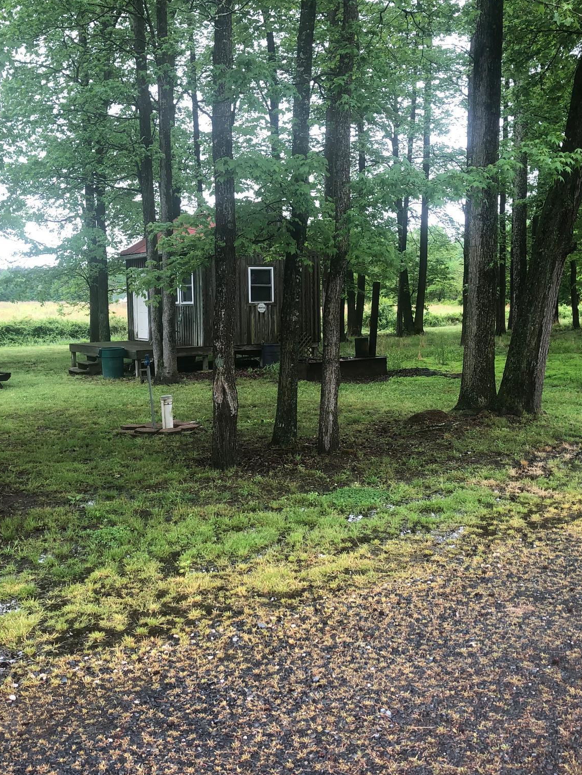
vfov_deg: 49.0
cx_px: 283
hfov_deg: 37.7
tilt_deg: -4.8
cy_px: 384
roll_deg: +1.3
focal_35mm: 38
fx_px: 852
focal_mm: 3.99
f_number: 1.8
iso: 25
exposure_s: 1/120
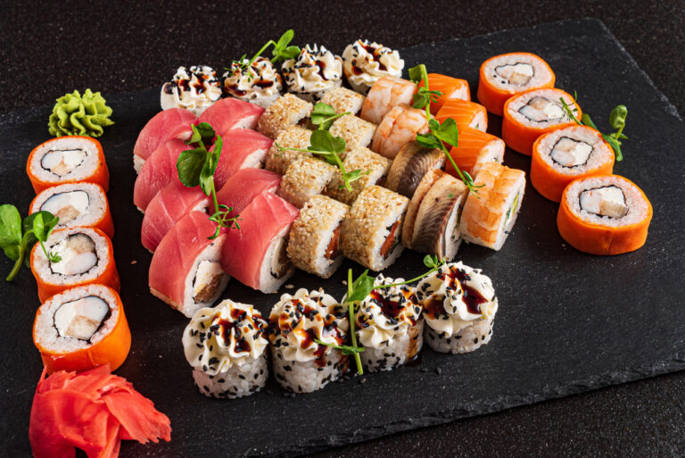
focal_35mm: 49
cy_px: 229
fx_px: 933
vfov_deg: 27.6
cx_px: 342
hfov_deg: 40.3
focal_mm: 49
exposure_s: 1/100
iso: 320
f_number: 13
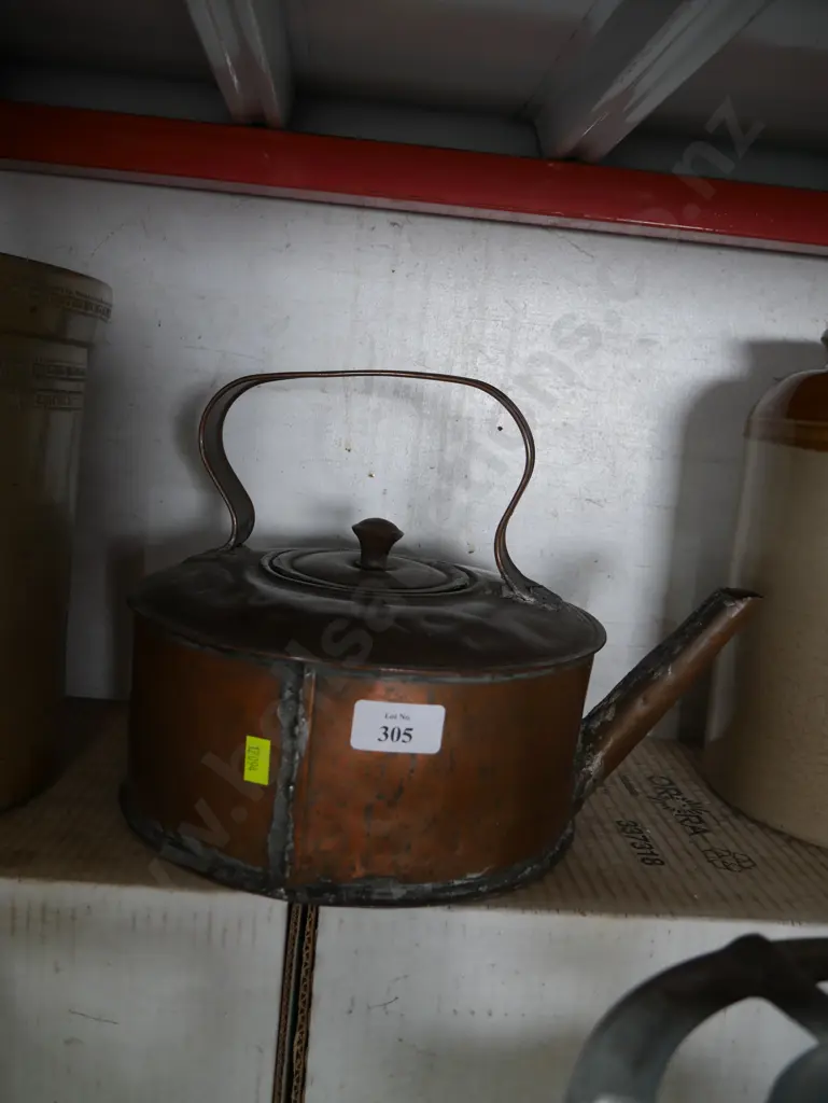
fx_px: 892
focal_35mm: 28
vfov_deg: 63.4
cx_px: 414
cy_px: 552
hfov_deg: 49.8
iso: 400
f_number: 3.5
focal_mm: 14
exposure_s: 1/60
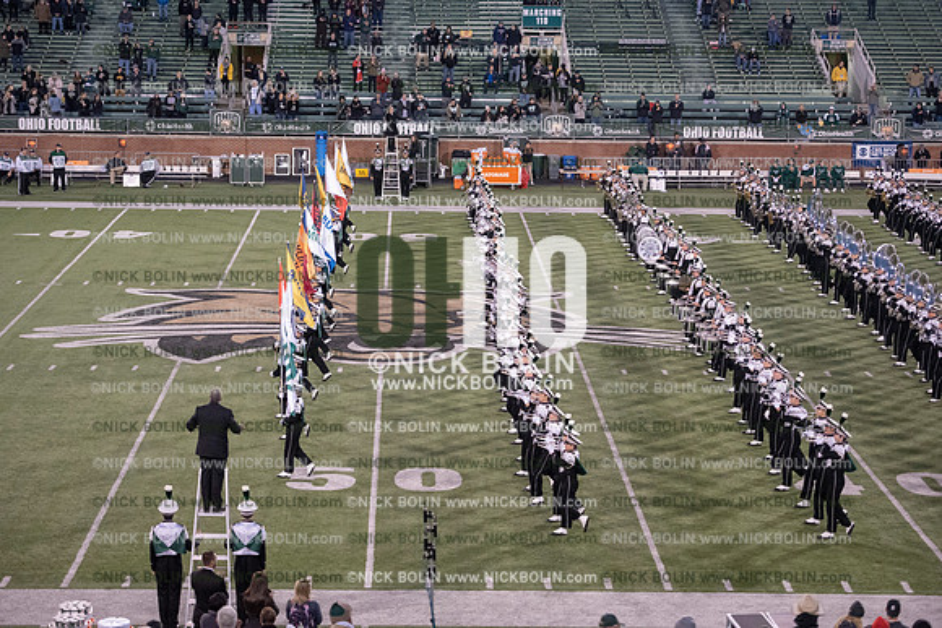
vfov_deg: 14.9
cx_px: 471
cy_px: 314
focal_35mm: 92
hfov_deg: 22.1
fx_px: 2408
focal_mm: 92
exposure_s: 1/1250
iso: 5000
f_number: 3.2
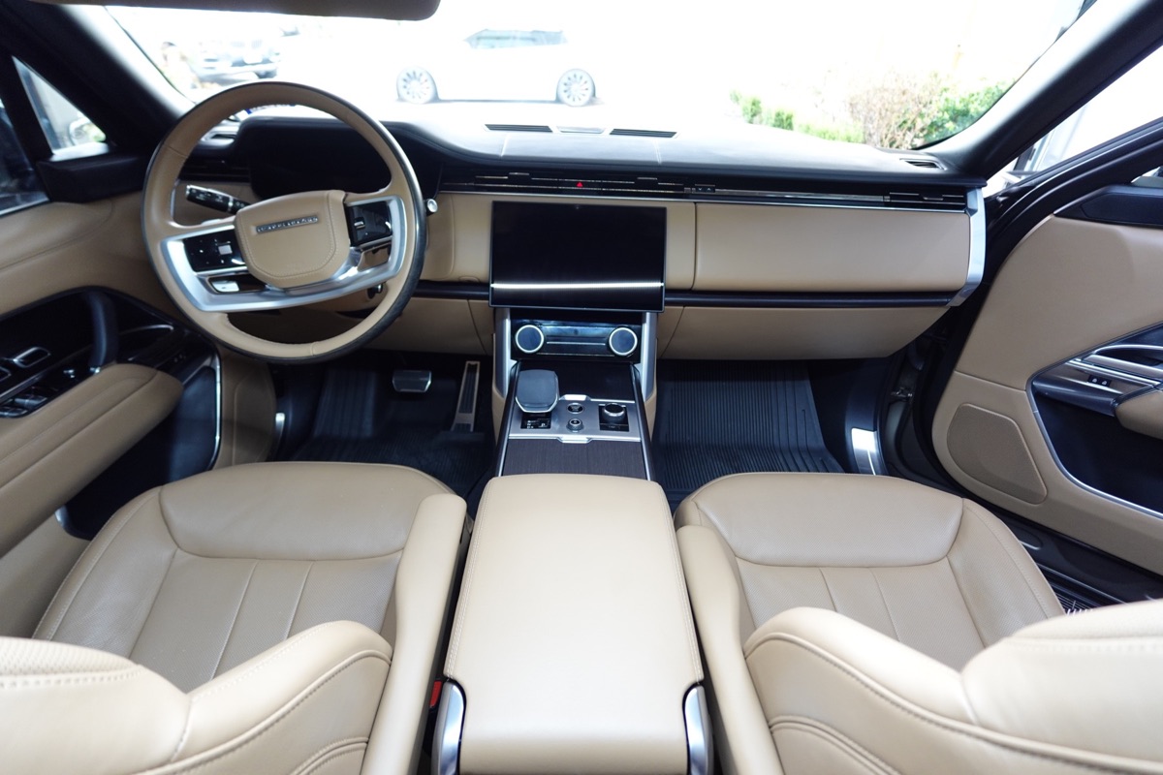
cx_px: 582
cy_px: 388
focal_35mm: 18
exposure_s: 1/80
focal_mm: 6.9
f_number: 1.8
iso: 320
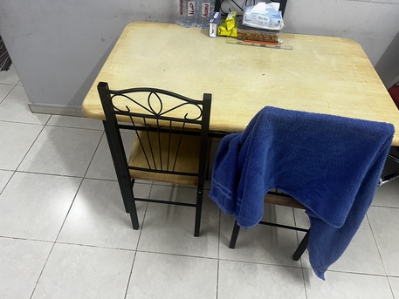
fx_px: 300
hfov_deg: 67.3
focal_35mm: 26
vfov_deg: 53.1
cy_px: 150
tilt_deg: -46.7
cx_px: 200
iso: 200
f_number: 1.5
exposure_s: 1/60
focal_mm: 5.7
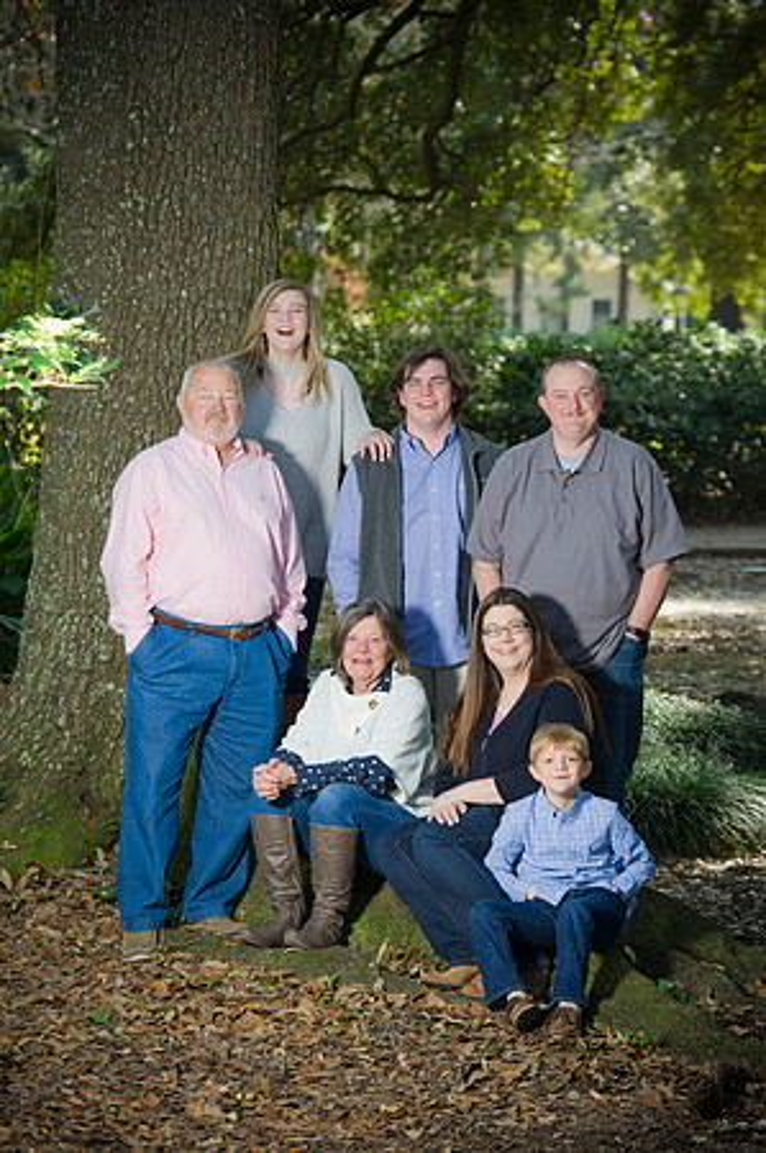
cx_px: 383
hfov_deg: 10.1
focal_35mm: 135
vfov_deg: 15.2
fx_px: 4318
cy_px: 576
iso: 160
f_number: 5
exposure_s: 1/125
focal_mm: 135
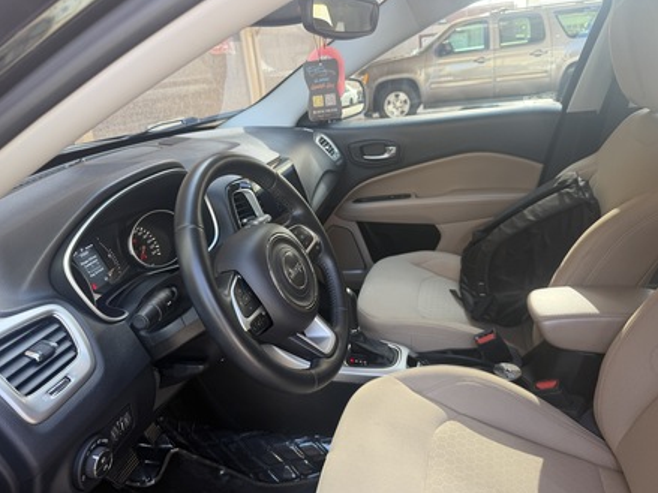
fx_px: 475
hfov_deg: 69.4
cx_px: 330
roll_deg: +6.2
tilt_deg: -20.8
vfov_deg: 54.9
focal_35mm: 25
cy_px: 252
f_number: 1.78
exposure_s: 1/129
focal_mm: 6.76
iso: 100
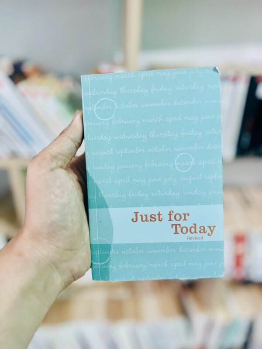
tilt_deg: -29.3
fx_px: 262
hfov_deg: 53.1
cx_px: 131
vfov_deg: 67.3
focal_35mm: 26
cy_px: 174
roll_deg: -0.6
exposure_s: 1/60
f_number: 1.5
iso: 500
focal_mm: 5.7
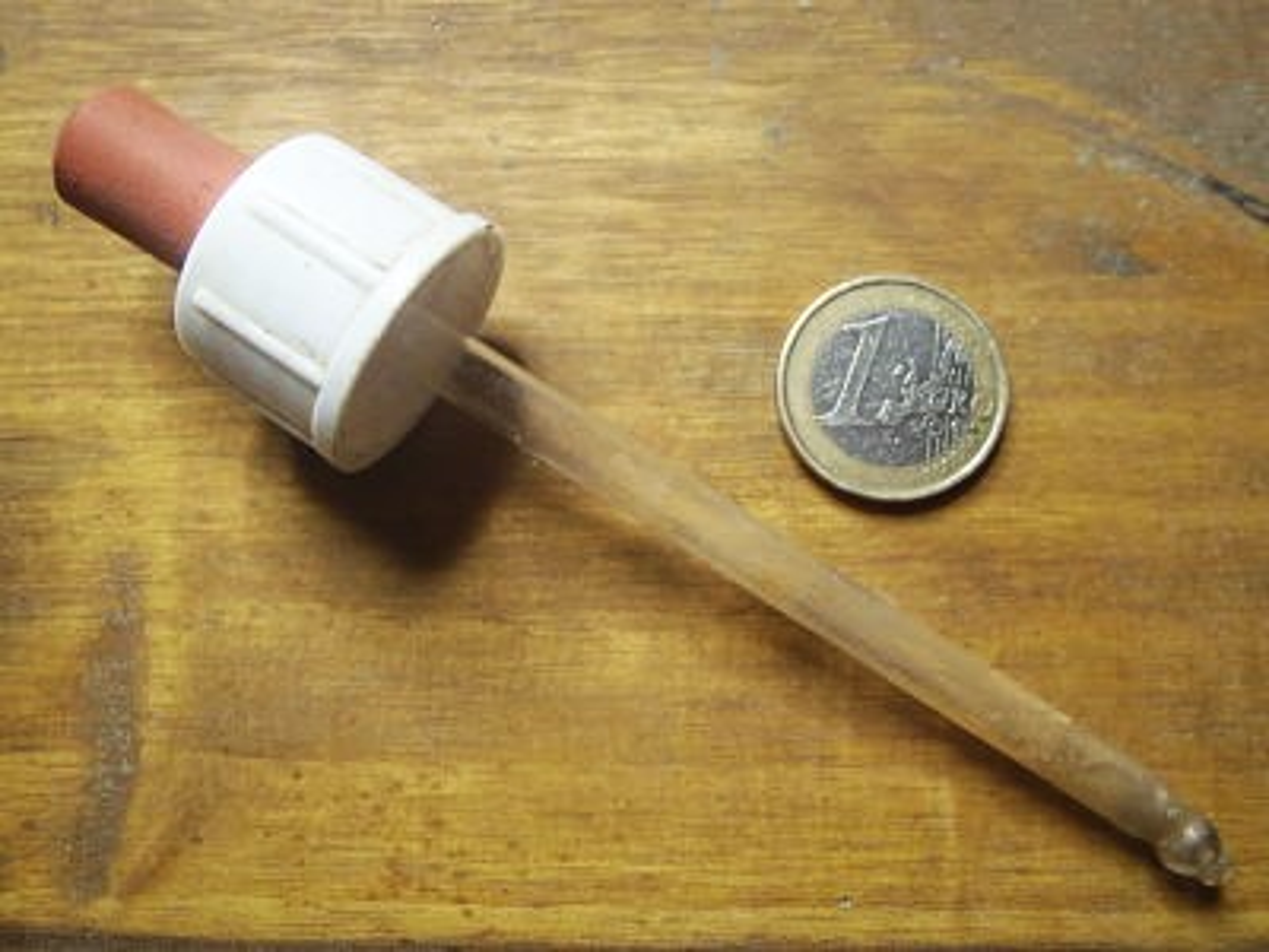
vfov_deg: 49.7
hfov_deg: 63.4
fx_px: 1026
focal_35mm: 28
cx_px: 634
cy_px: 476
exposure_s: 1/6
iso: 80
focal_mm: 5
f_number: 3.5
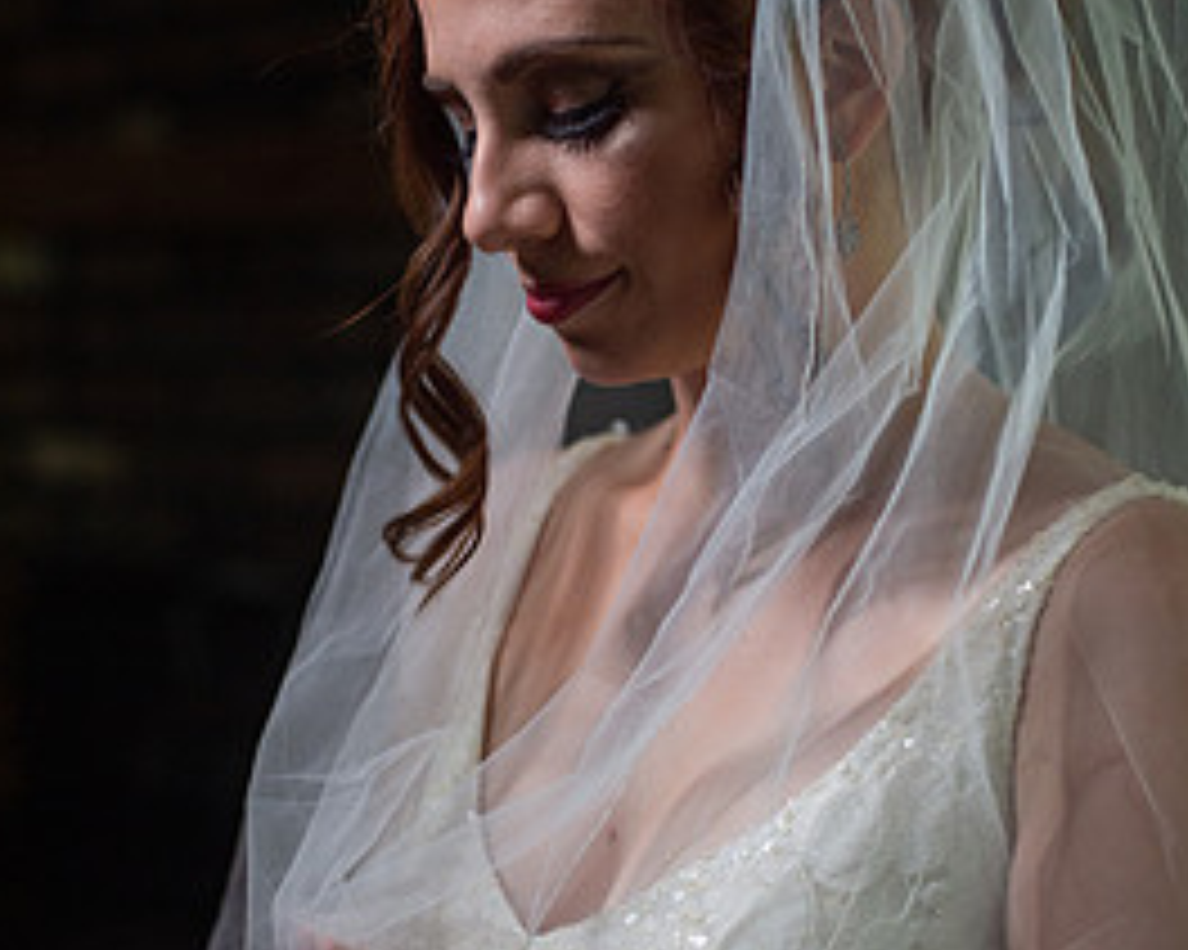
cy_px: 635
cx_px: 646
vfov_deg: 19.1
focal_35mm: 80
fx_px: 2812
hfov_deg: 23.8
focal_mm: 50
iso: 1000
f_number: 2.5
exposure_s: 1/800
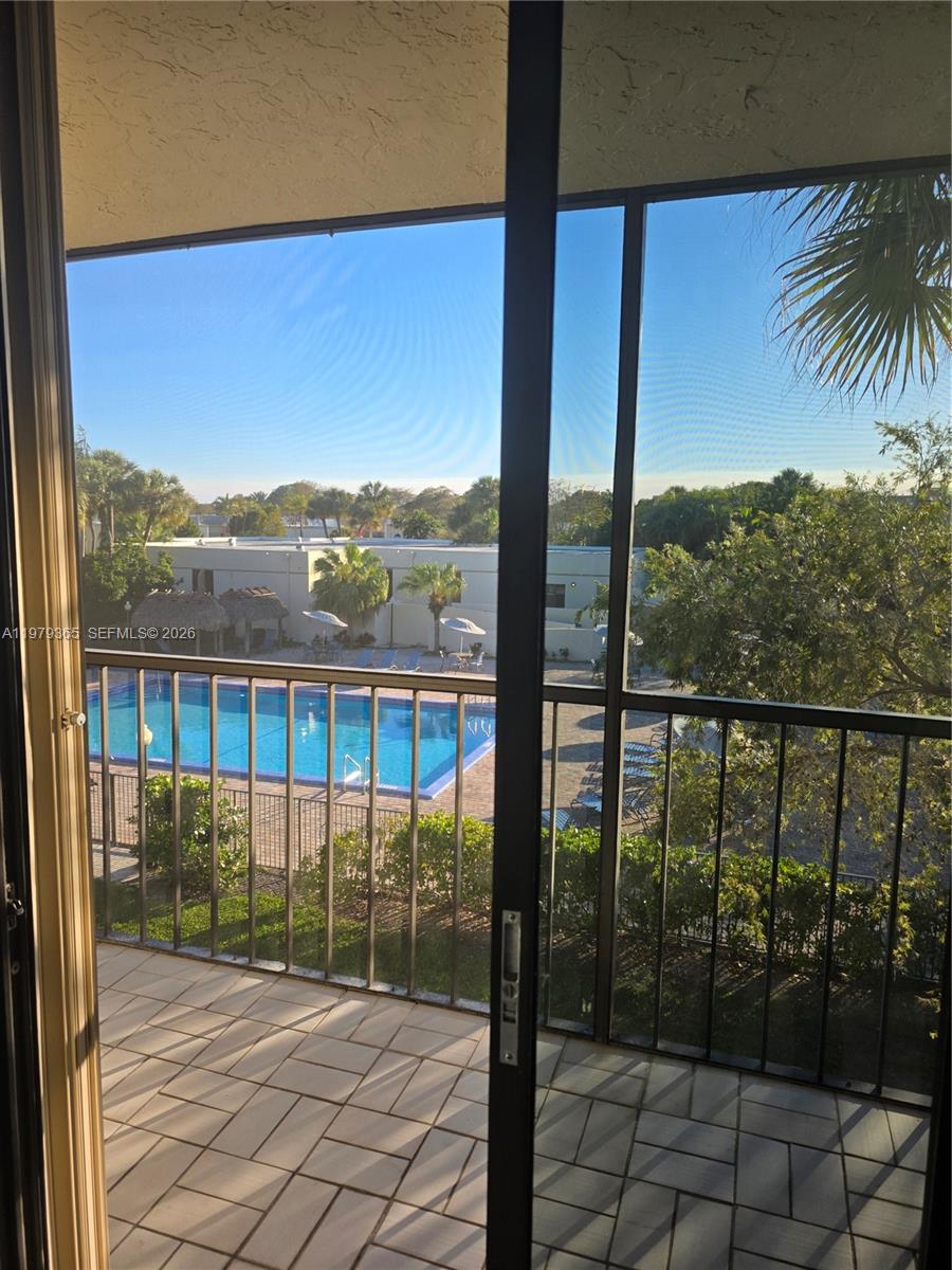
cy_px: 635
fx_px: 843
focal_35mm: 23
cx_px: 476
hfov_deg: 58.9
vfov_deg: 73.9
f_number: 1.7
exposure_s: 1/1869
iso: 80
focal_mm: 6.3
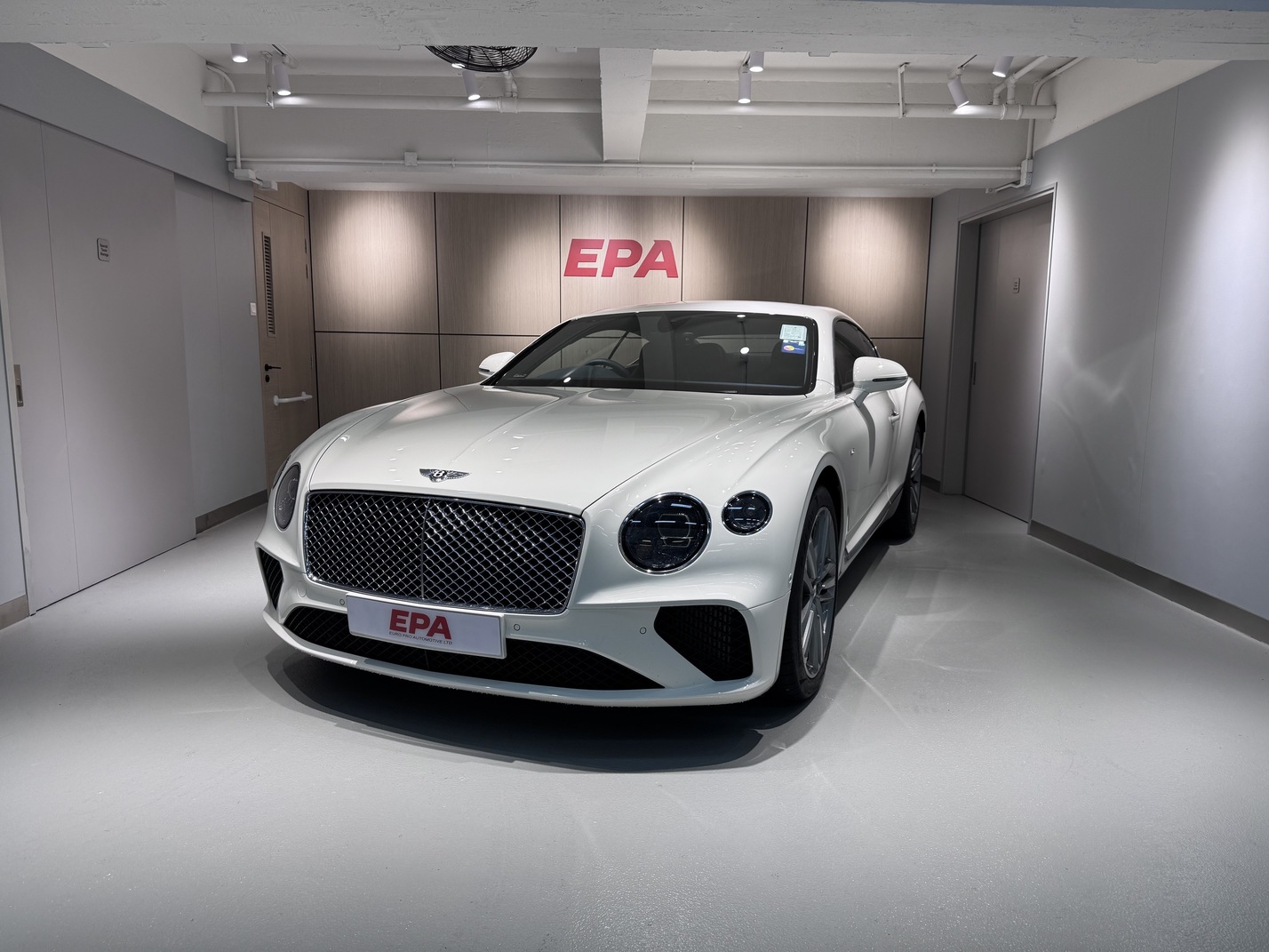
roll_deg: -0.4
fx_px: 880
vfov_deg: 56.8
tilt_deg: -8.3
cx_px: 634
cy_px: 476
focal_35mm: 24
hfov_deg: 71.6
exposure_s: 1/252
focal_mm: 6.76
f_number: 1.78
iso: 64
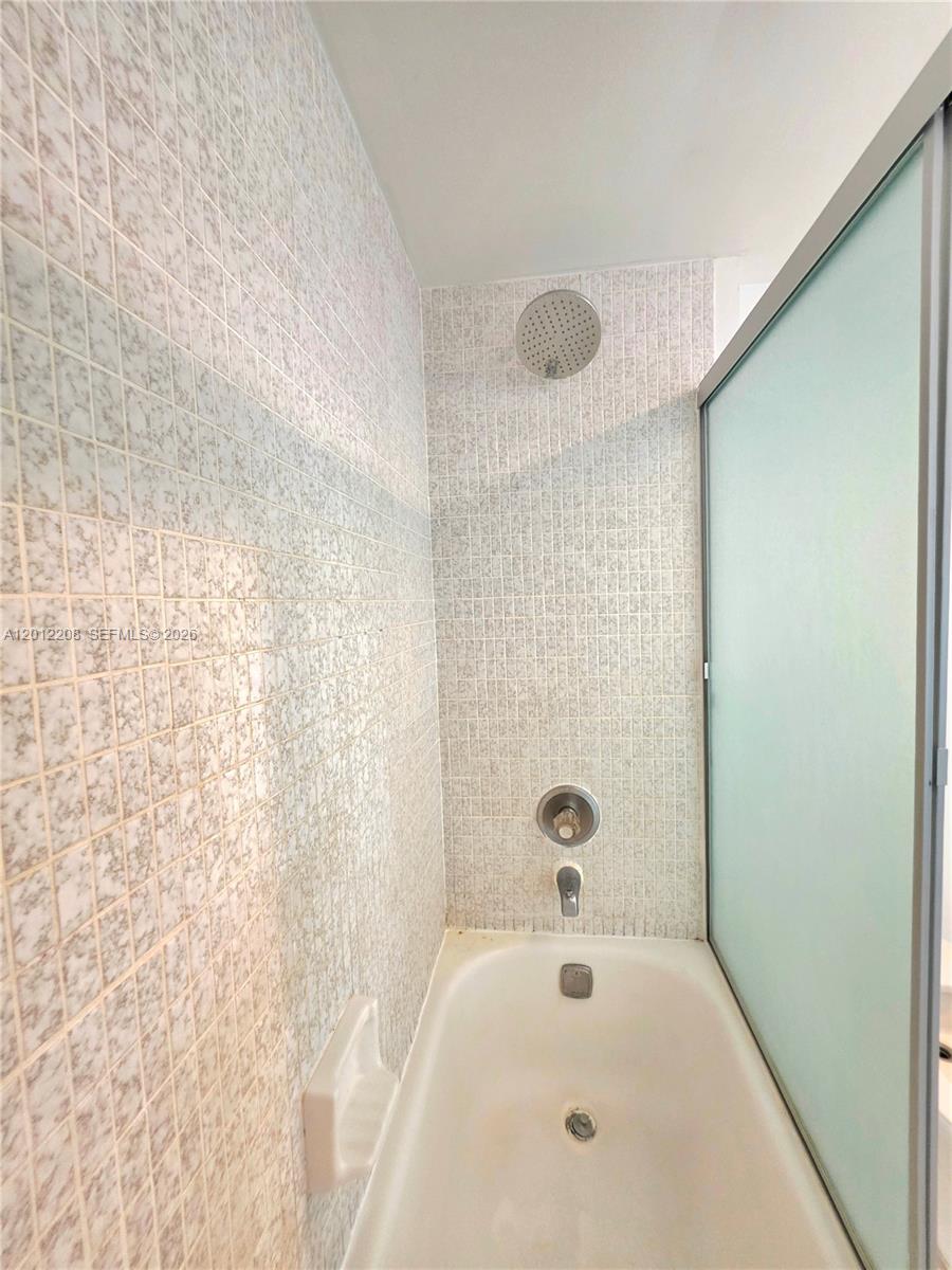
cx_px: 476
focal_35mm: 13
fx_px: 477
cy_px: 635
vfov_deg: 106.2
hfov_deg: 89.9
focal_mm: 2.2
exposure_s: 1/60.2
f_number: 1.9
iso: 200
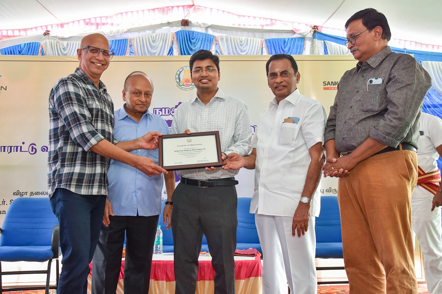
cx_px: 224
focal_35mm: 40
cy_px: 148
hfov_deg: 48.5
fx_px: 491
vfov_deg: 33.4
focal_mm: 26
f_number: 4.5
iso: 640
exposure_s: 1/125
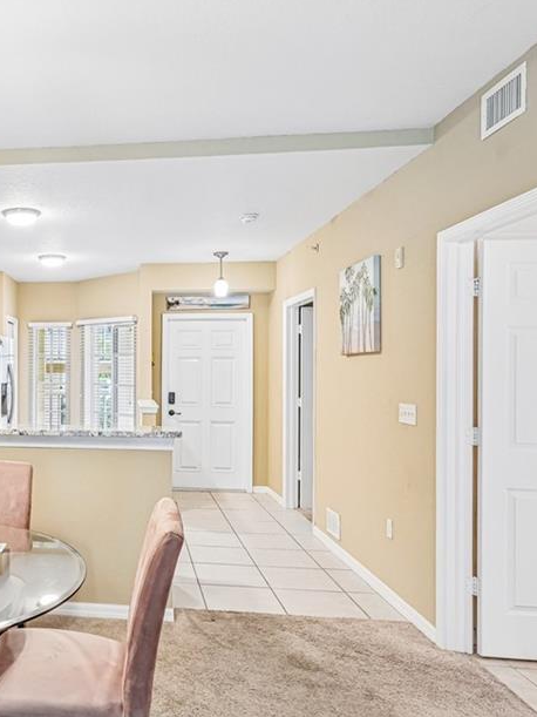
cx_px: 42
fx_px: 617
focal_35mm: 30
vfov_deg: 60.3
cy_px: 367
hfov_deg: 42.7
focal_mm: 18.5
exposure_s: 1/6
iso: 400
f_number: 8
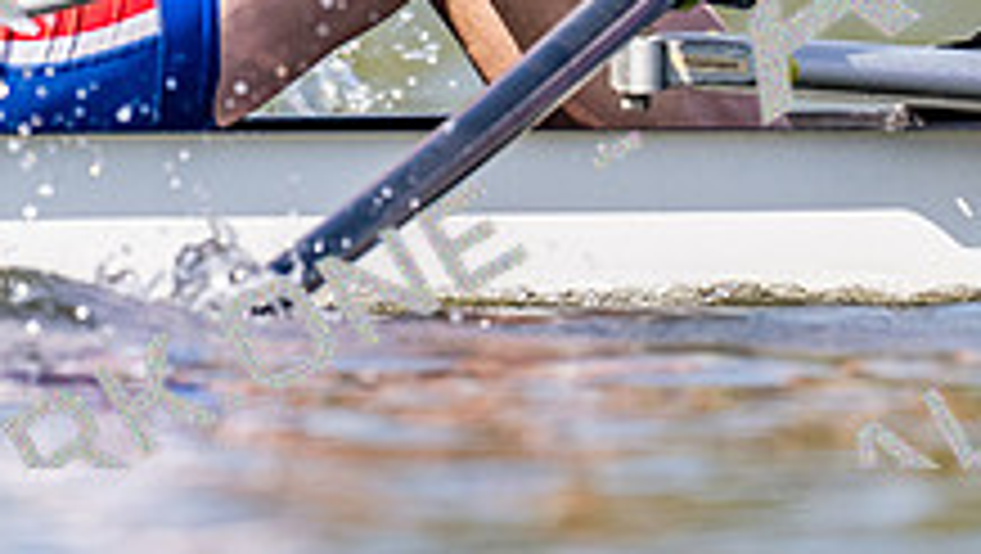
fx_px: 65339
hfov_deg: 0.9
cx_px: 351
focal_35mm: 2510
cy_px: -302
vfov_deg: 0.5
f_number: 4
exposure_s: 1/2500
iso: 360
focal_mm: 600
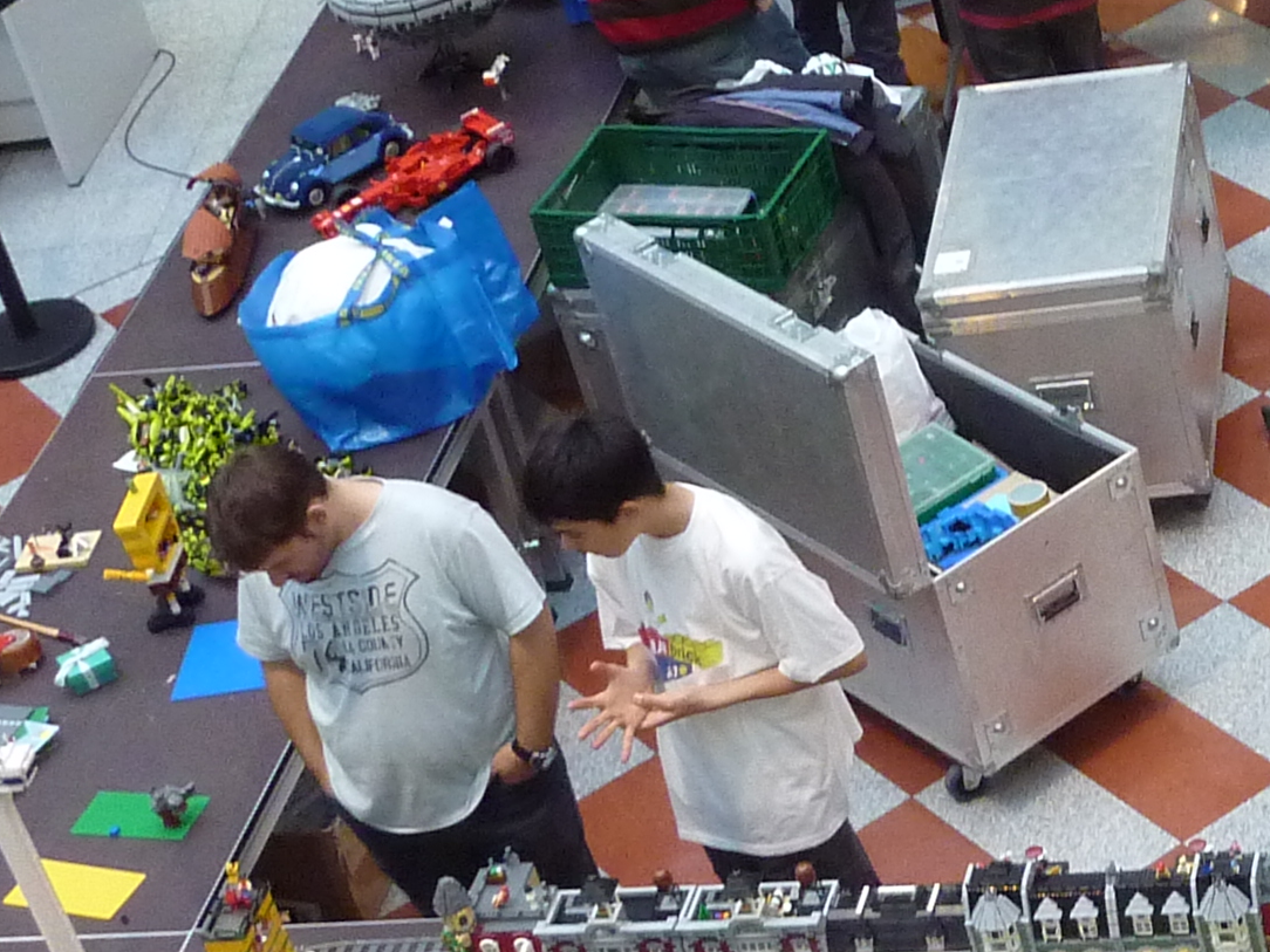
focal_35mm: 101
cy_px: 508
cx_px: 1395
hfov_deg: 18.7
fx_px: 3706
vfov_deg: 14.6
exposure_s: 1/30
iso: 320
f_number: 3.4
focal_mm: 5
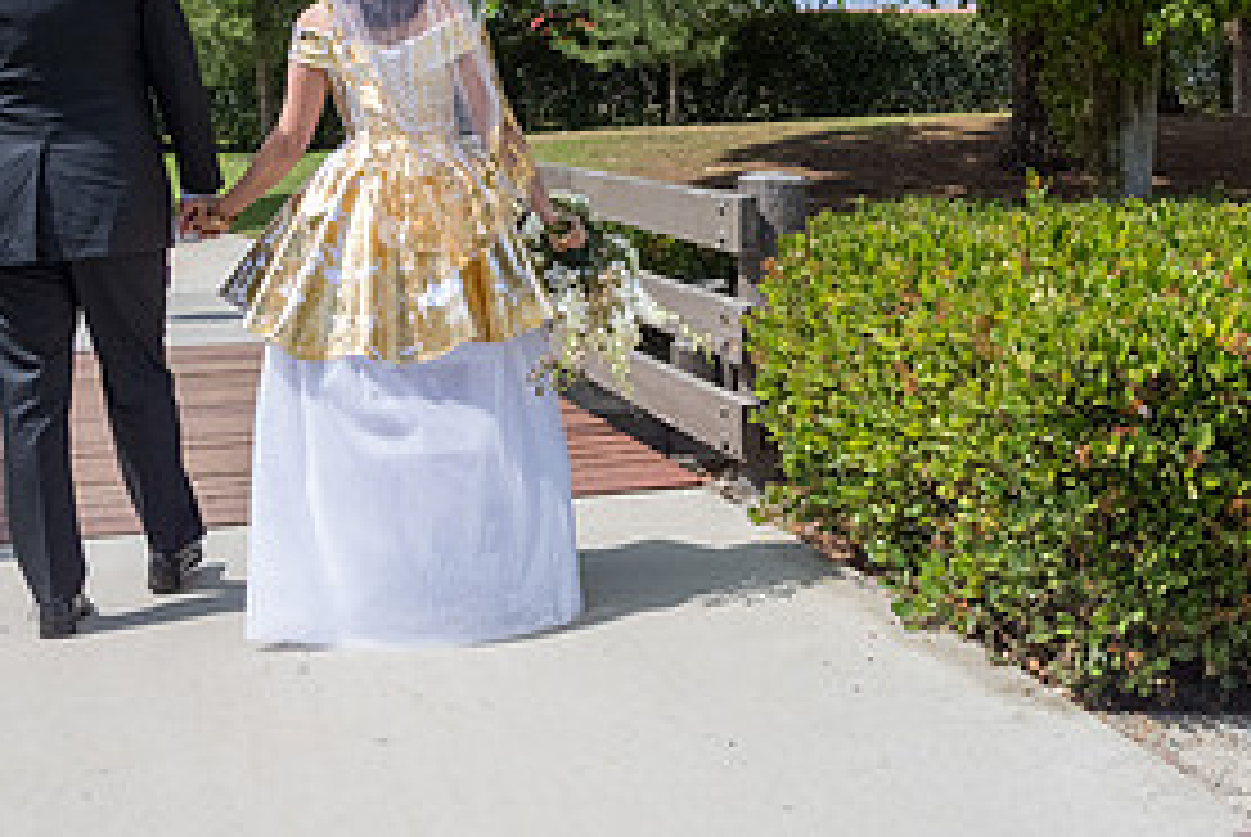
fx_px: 1739
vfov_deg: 26.5
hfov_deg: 39.1
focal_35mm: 50
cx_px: 828
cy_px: 164
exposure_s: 1/8000
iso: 800
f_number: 5.6
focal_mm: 24
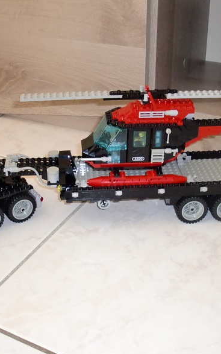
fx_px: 501
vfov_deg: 38.9
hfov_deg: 24.8
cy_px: 175
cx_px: 91
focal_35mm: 52
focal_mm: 6.3
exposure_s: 1/30
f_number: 2.8
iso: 400
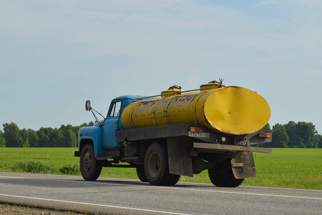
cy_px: 108
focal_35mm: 82
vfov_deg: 16.6
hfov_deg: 24.6
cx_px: 161
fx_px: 738
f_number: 6.3
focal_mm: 55
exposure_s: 1/1250
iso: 200
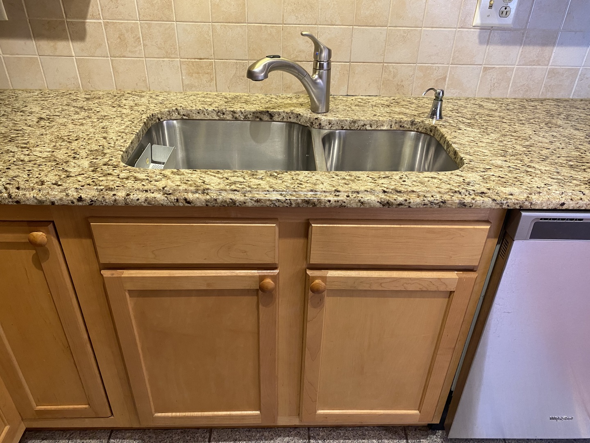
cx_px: 295
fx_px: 443
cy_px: 222
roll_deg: -2.1
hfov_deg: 67.3
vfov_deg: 53.1
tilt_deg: -30.9
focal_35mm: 26
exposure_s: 1/60
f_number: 1.8
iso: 160
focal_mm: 4.25
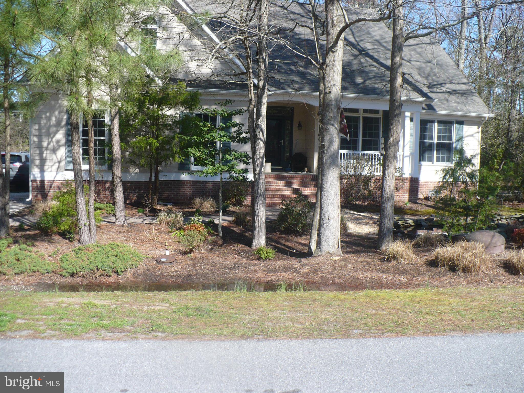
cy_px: 196
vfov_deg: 38.7
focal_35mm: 37
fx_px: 560
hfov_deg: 50.1
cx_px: 262
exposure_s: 1/640
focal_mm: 6.1
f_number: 2.8
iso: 100
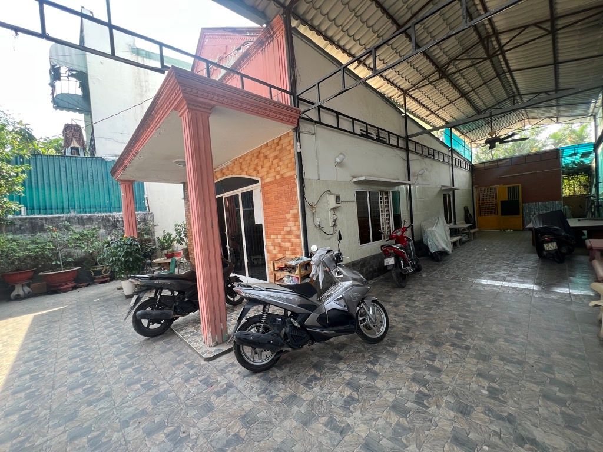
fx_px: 226
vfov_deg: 89.9
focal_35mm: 13
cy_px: 226
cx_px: 302
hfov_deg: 106.2
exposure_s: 1/99
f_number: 1.8
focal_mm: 1.57
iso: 32
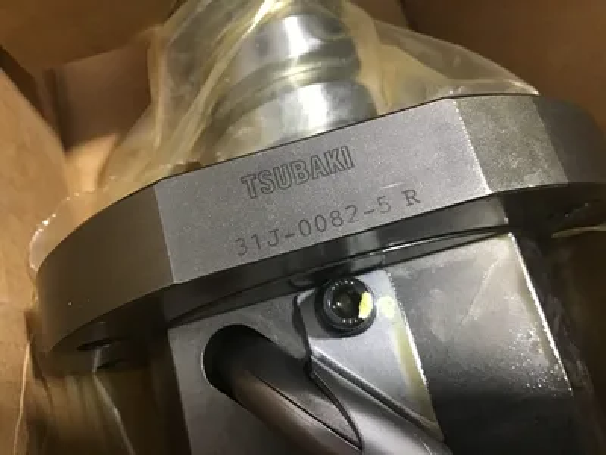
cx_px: 303
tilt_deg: -74.1
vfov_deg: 45.4
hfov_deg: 58.4
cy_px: 228
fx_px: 543
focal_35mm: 31
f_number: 2.4
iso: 250
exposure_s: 1/15
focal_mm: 3.3
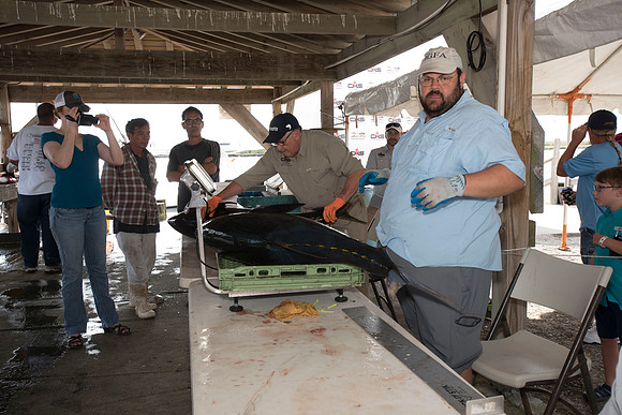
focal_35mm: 35
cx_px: 311
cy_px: 208
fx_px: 605
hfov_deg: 54.4
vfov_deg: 37.9
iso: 250
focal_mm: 35
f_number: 5.6
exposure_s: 1/160
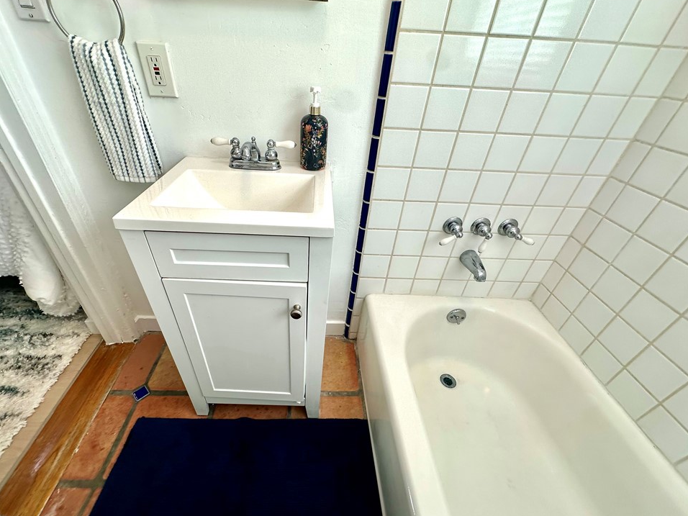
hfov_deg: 98.0
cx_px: 321
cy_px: 266
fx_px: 298
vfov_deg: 81.7
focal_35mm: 15
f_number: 2.2
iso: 40
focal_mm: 2.22
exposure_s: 1/147
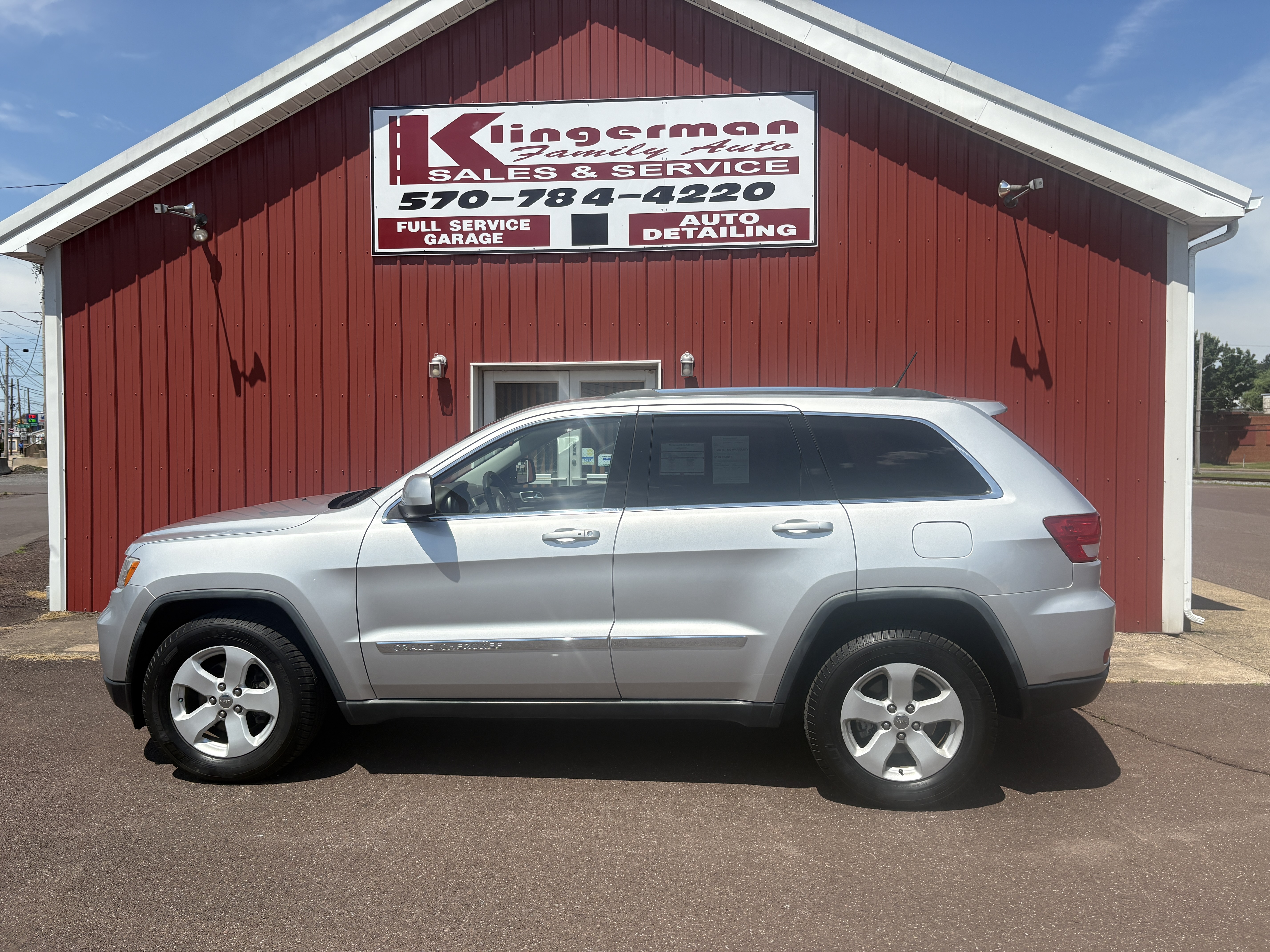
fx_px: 954
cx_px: 635
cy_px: 476
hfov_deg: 67.3
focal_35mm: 26
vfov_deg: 53.1
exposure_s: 1/4329
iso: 50
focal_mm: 5.96
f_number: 1.6
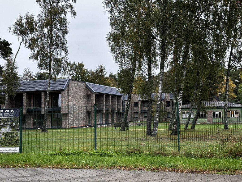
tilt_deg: +1.0
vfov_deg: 30.3
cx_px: 121
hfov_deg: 39.7
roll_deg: -0.3
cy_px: 91
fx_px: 336
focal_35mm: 48
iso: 64
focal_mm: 6.86
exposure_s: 1/349
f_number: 1.78
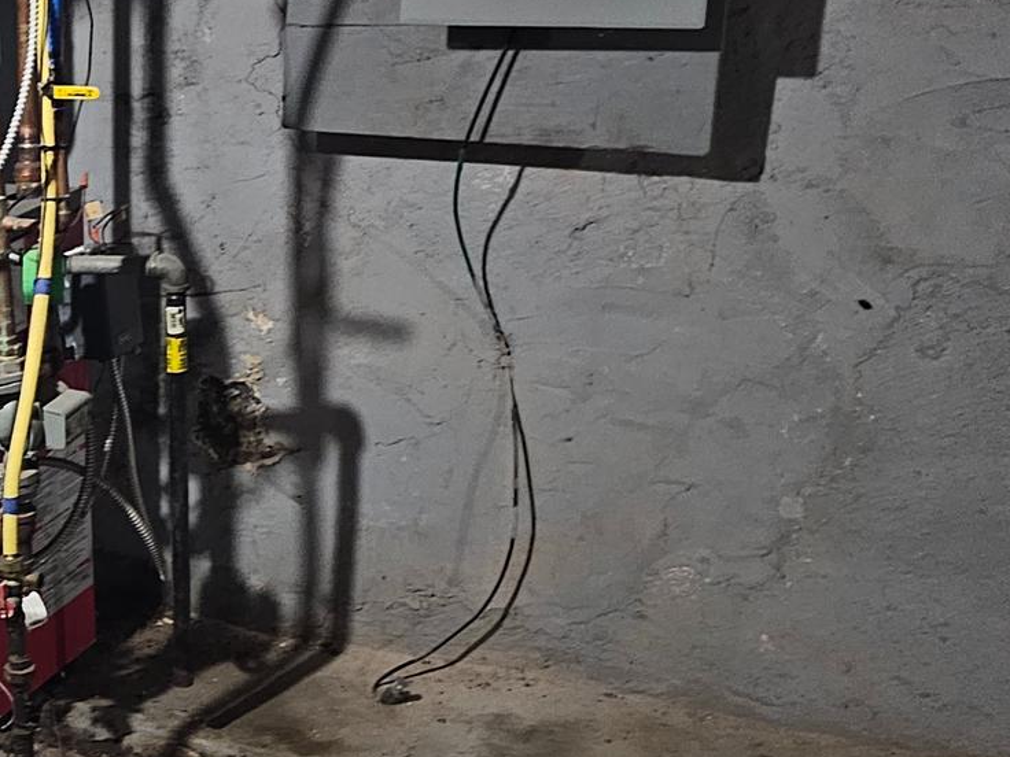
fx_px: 1867
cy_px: 465
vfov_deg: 22.9
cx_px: -99
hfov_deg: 27.7
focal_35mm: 64
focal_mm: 6.3
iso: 640
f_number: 1.7
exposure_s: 1/24
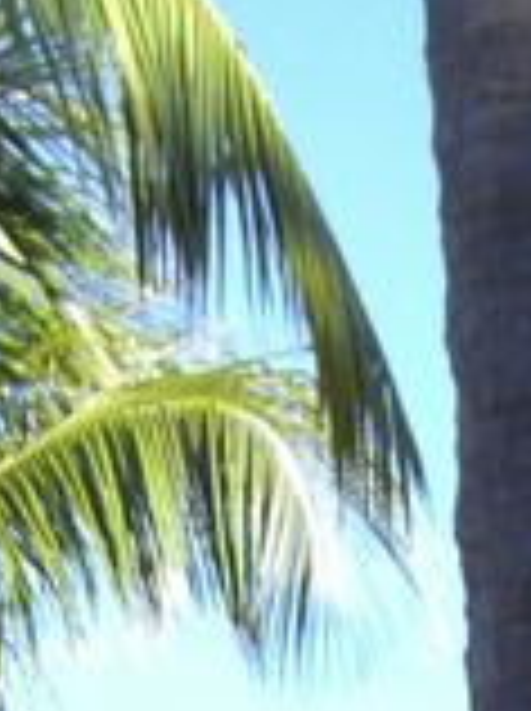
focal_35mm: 247
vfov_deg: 7.6
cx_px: 680
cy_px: 1611
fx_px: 5066
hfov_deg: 6.0
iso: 64
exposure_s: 1/320
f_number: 2.7
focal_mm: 6.2
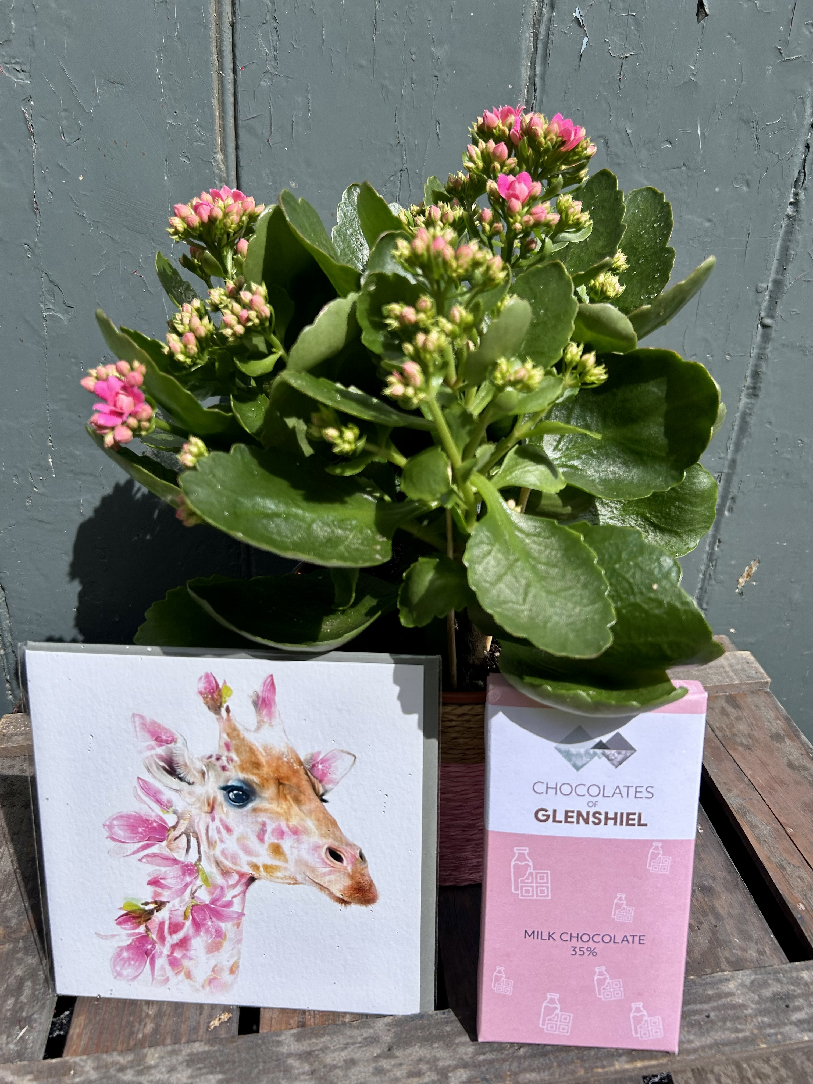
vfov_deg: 67.3
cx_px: 406
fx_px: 814
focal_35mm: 26
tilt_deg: -26.1
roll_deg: -4.2
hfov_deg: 53.1
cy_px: 542
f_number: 1.5
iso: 50
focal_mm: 5.7
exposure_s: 1/10309
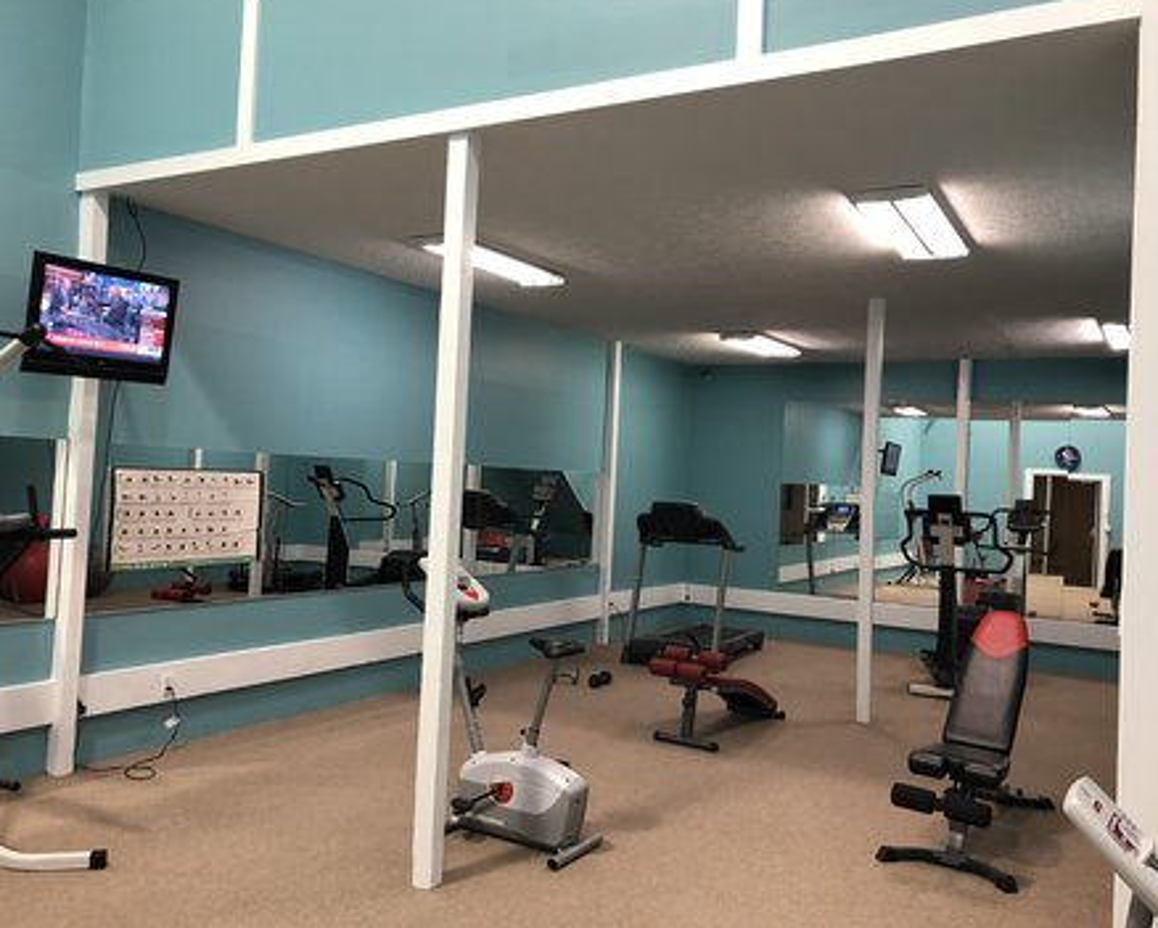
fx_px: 1063
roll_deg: -2.5
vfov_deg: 47.2
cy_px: 457
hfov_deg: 57.1
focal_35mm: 31
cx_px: 571
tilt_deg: +1.8
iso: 100
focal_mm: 3.99
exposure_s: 1/60
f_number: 1.8
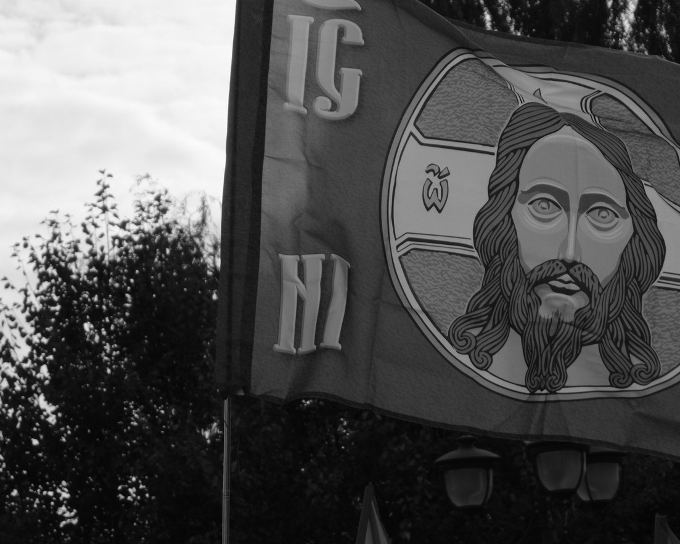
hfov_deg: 13.2
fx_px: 2938
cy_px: 204
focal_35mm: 146
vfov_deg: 10.6
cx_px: 520
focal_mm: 44.5
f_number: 5.6
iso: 250
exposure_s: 1/1700
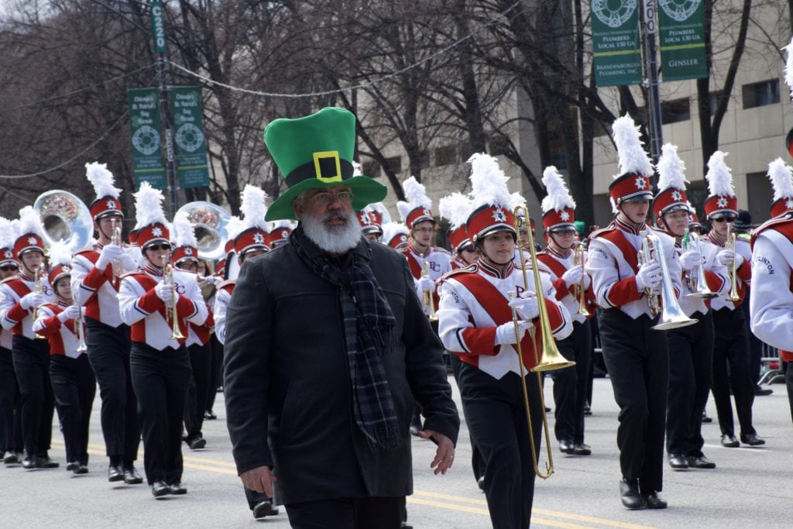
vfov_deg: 10.8
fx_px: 2809
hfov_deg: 16.1
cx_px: 396
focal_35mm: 128
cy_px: 264
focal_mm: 85
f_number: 13
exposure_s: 1/80
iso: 200
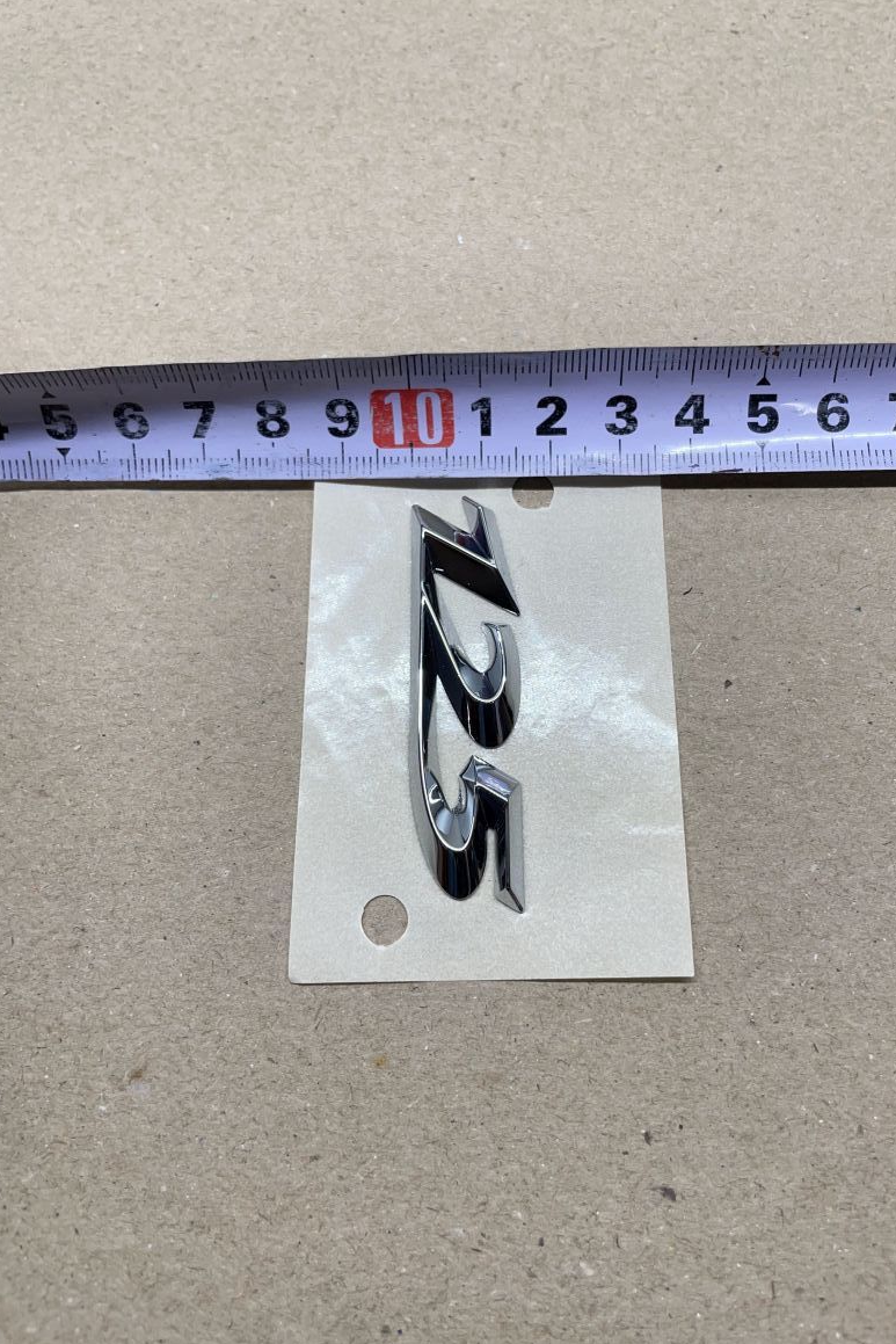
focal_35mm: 28
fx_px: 1045
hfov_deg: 46.3
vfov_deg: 65.5
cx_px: 516
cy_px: 653
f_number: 1.6
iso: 50
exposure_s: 1/100
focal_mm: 4.2
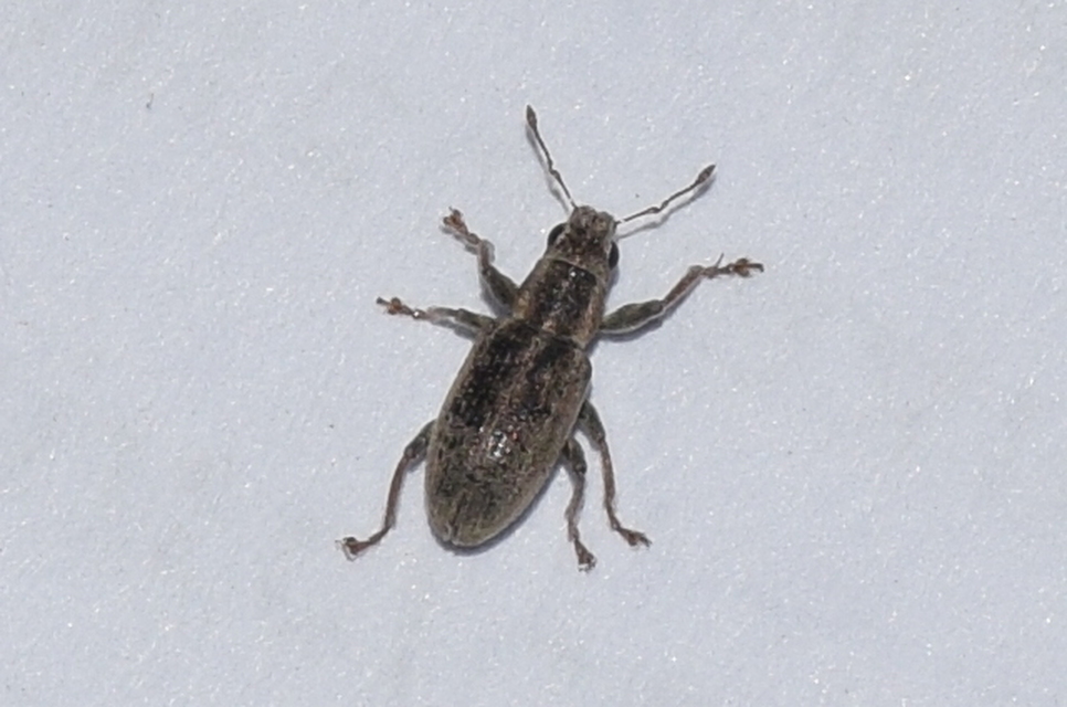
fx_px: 6212
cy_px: 354
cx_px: 534
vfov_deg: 6.5
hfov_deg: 9.8
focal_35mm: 210
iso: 100
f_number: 13
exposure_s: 1/160
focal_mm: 140
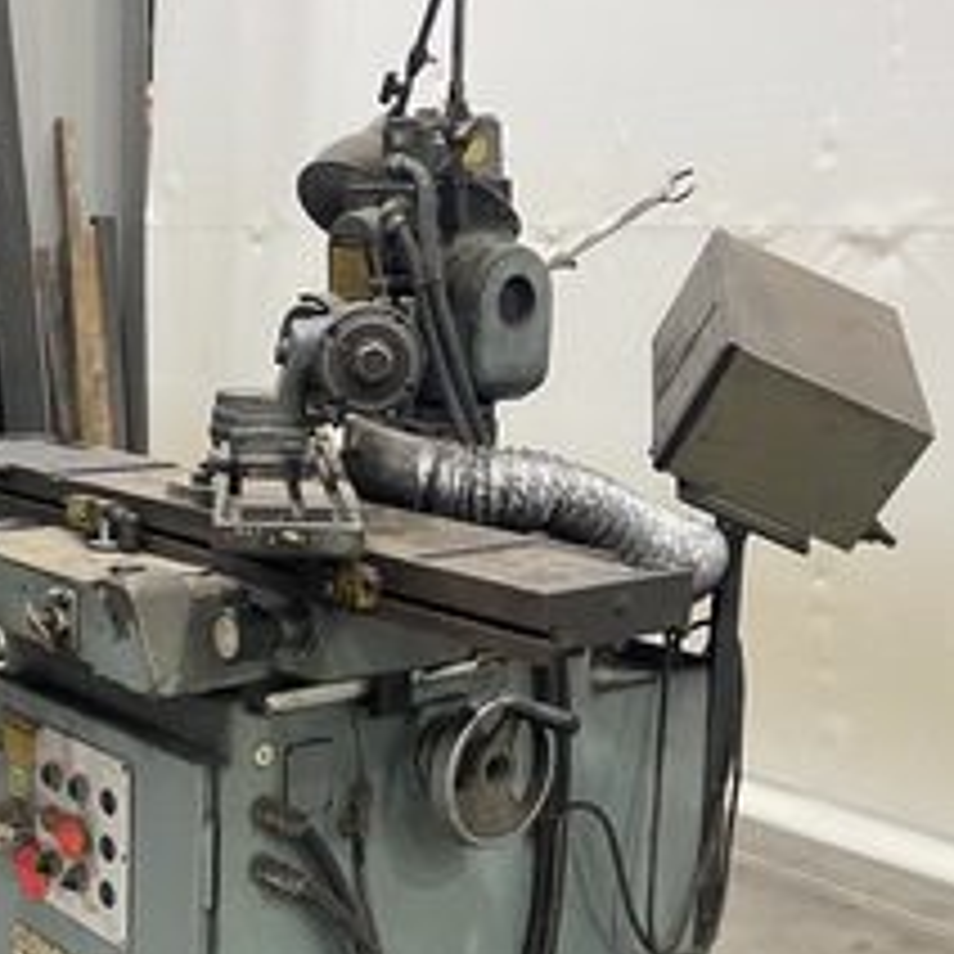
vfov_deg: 33.9
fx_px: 1559
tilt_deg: -10.9
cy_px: 567
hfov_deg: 33.5
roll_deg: -2.0
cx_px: 261
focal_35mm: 50
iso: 500
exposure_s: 1/60
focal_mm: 5.1
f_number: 1.6
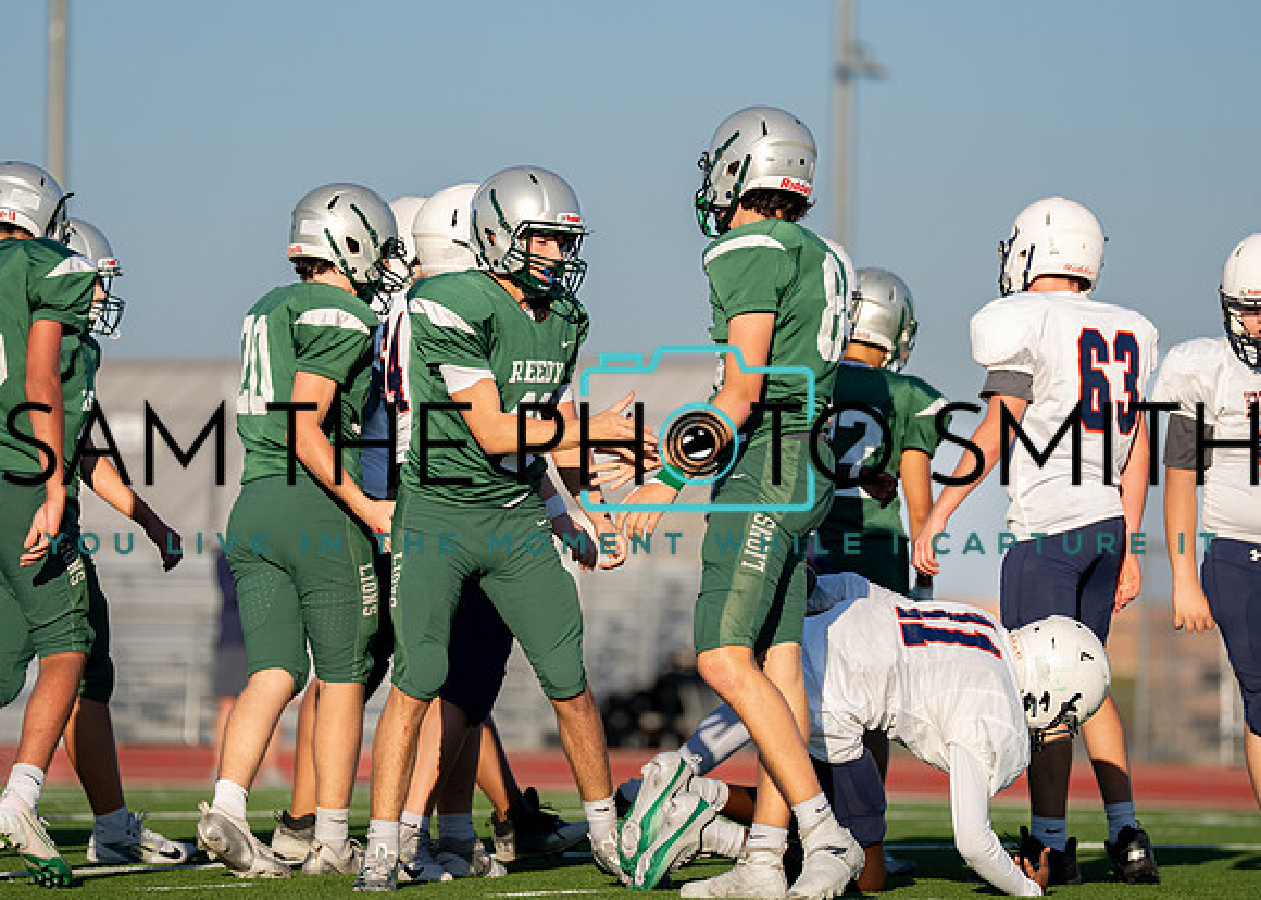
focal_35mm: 265
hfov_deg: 7.6
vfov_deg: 5.4
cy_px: 358
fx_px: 9484
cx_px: 623
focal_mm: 200
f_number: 2.8
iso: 200
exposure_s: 1/4000
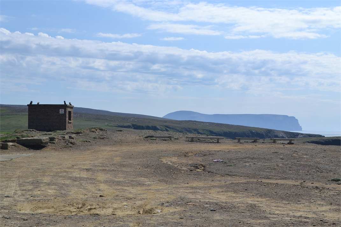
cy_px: 114
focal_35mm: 60
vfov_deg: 22.6
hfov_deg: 33.4
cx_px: 170
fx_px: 568
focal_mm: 40
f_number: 9
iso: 100
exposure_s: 1/320
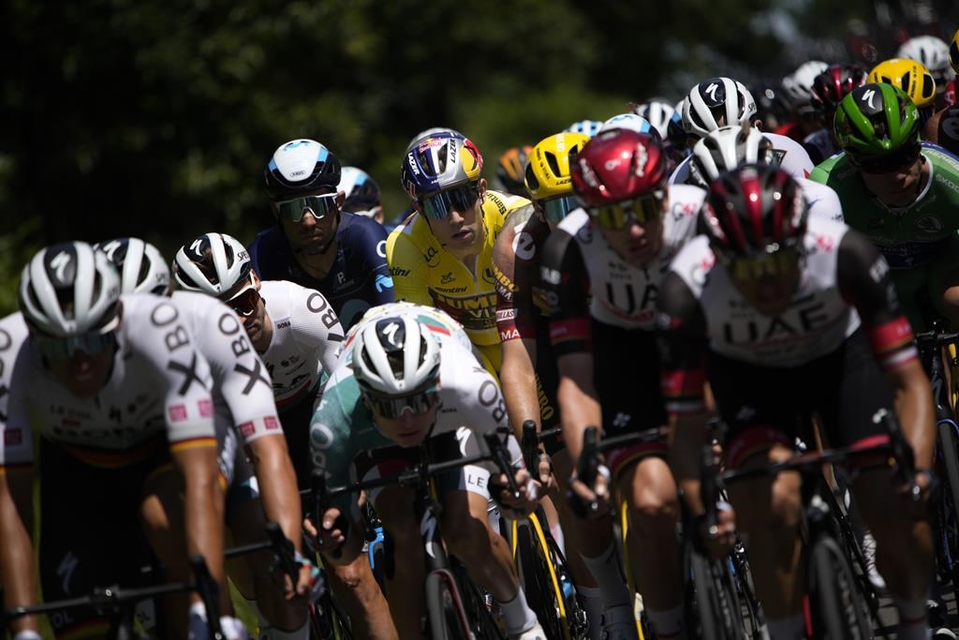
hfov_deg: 5.2
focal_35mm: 400
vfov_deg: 3.4
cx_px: 480
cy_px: 320
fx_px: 10656
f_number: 6.3
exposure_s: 1/2500
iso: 400
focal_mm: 400
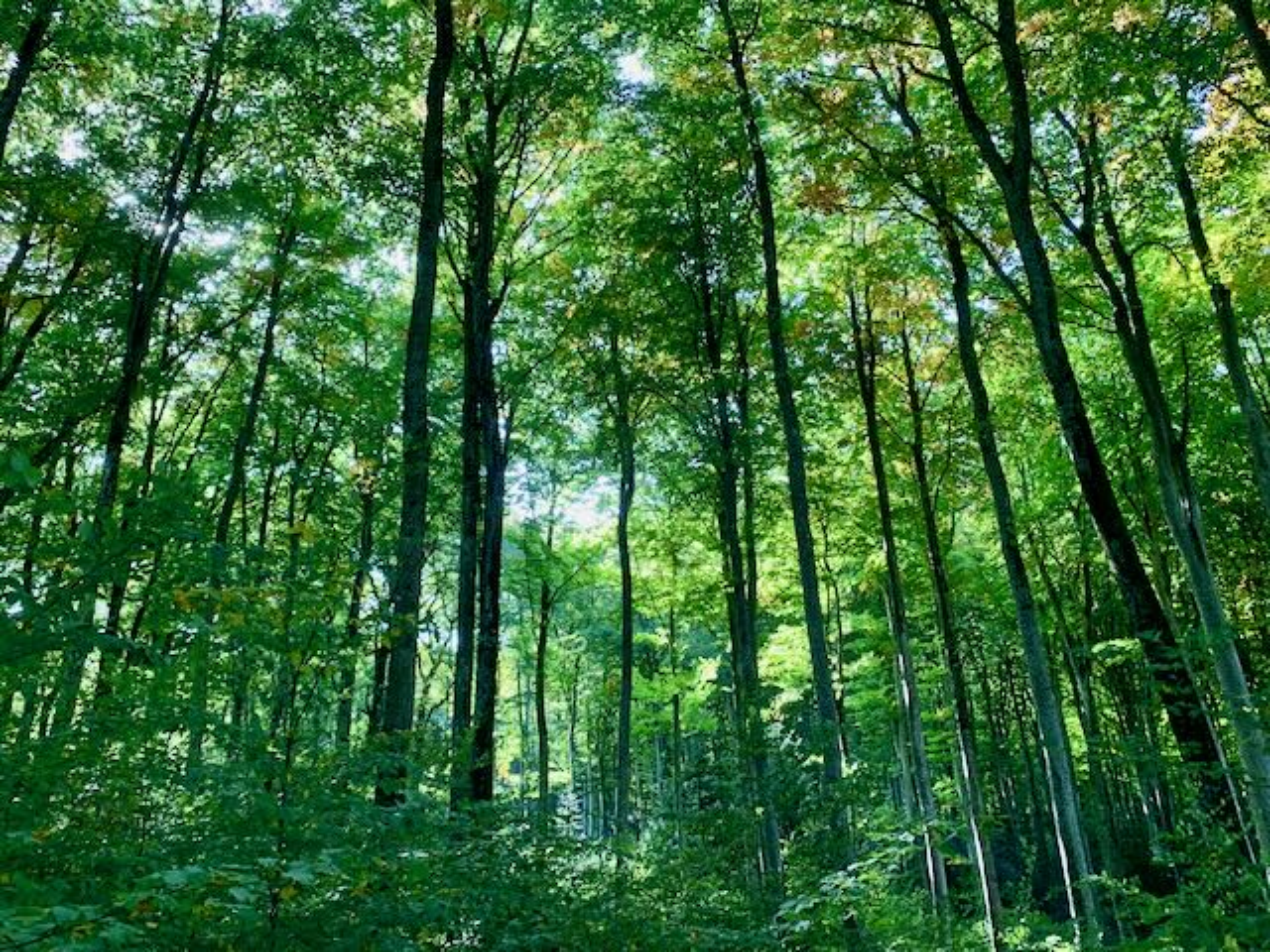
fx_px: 954
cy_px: 476
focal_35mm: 26
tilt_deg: +19.7
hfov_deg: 67.3
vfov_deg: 53.1
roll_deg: +0.6
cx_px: 635
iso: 80
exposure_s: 1/121
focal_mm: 4.25
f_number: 1.8
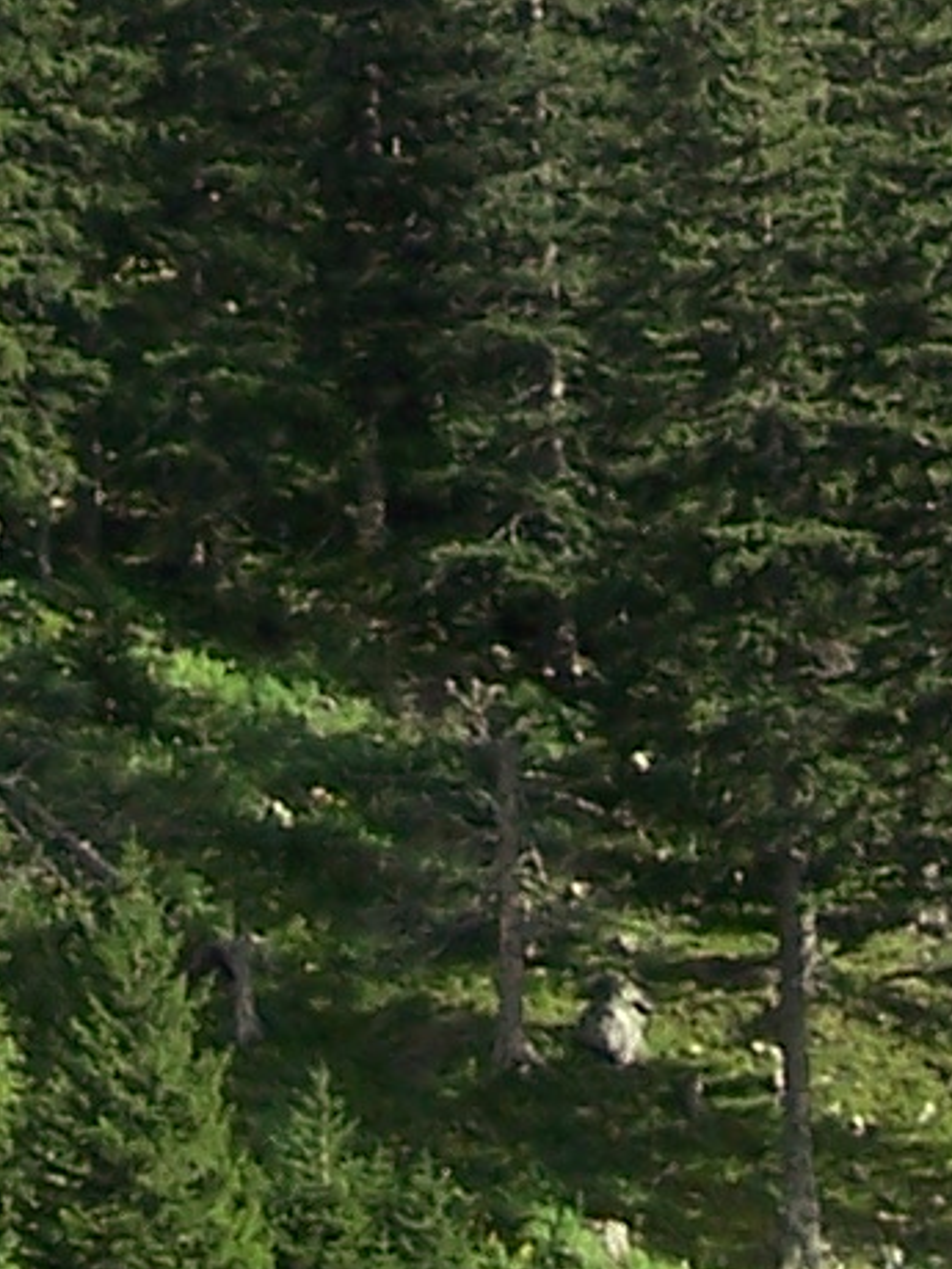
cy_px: -703
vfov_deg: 9.0
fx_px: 7810
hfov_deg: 7.0
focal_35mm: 213
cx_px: 560
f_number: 2.8
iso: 80
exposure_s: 1/750
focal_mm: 6.3
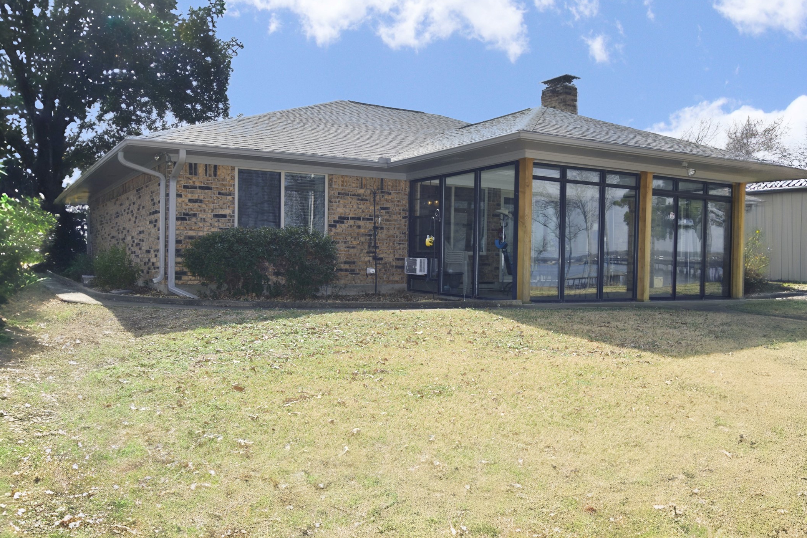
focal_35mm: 31
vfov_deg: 42.3
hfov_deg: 60.3
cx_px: 415
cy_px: 275
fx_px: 695
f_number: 10
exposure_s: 1/200
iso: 100
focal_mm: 20
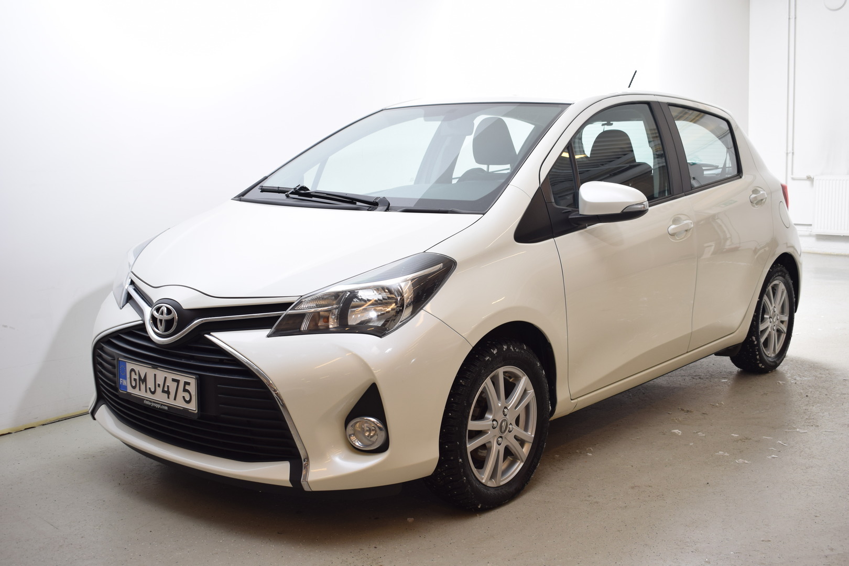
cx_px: 424
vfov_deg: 31.9
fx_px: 990
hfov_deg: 46.4
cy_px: 283
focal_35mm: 42
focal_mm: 28
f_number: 5
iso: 200
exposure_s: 1/100
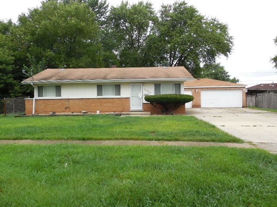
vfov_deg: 54.9
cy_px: 104
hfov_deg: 69.4
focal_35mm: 25
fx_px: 200
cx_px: 138
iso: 125
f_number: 3.3
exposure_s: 1/250
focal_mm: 4.5
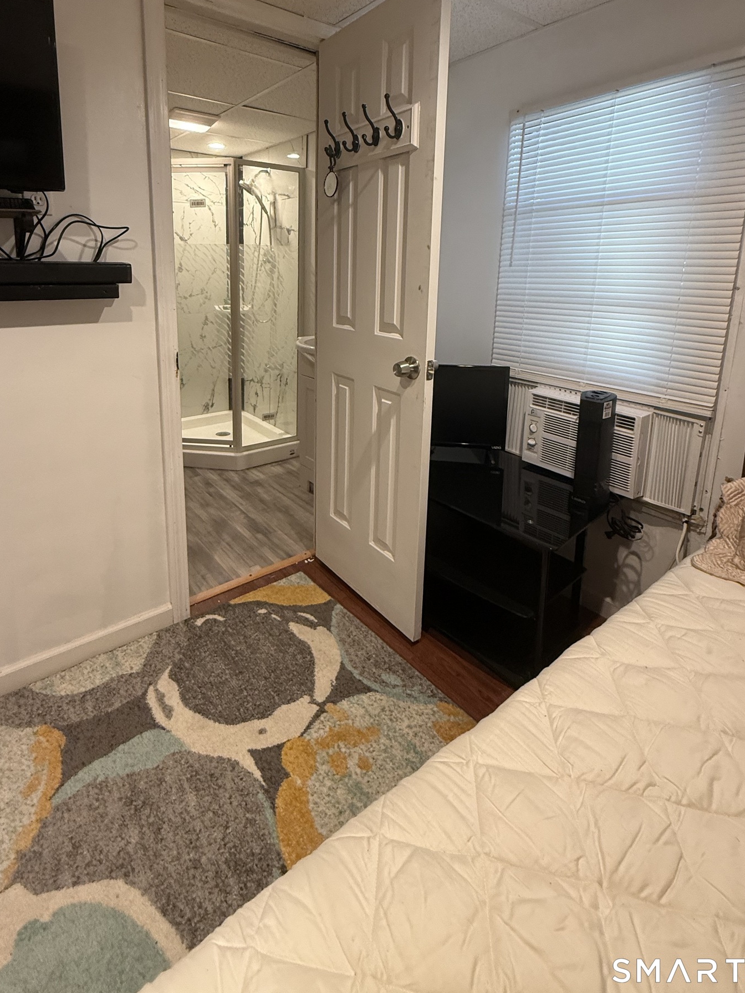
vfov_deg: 85.6
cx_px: 326
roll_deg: -1.1
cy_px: 357
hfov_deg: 71.3
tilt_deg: -9.4
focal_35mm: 18
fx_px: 517
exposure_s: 1/60
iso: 250
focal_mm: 2.22
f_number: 2.2
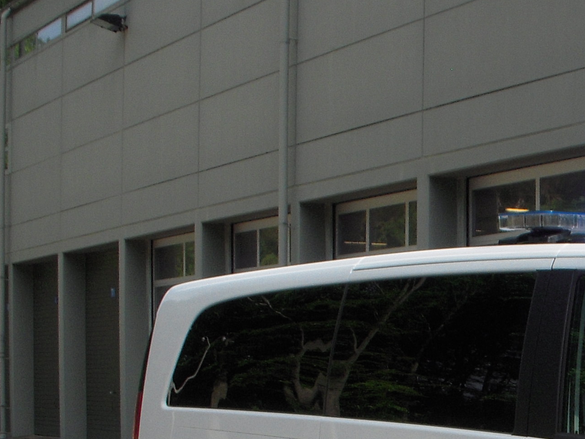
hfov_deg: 18.4
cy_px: 467
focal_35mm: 102
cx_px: 678
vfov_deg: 14.2
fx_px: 1724
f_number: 3.3
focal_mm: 6.3
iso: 100
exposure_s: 1/640
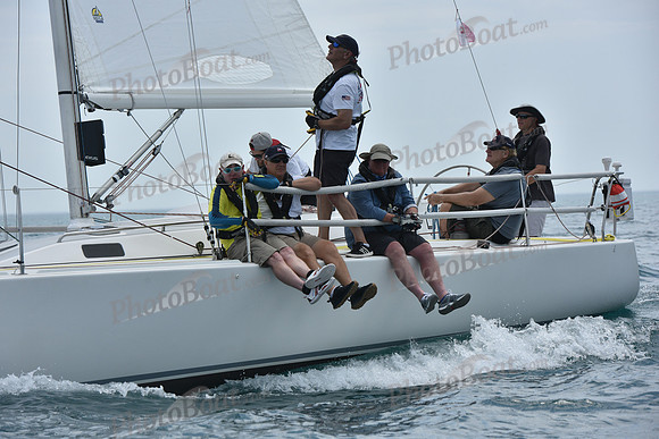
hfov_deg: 14.7
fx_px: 2563
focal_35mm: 140
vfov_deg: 9.8
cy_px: 220
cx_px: 330
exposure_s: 1/1250
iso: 250
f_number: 8
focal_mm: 140
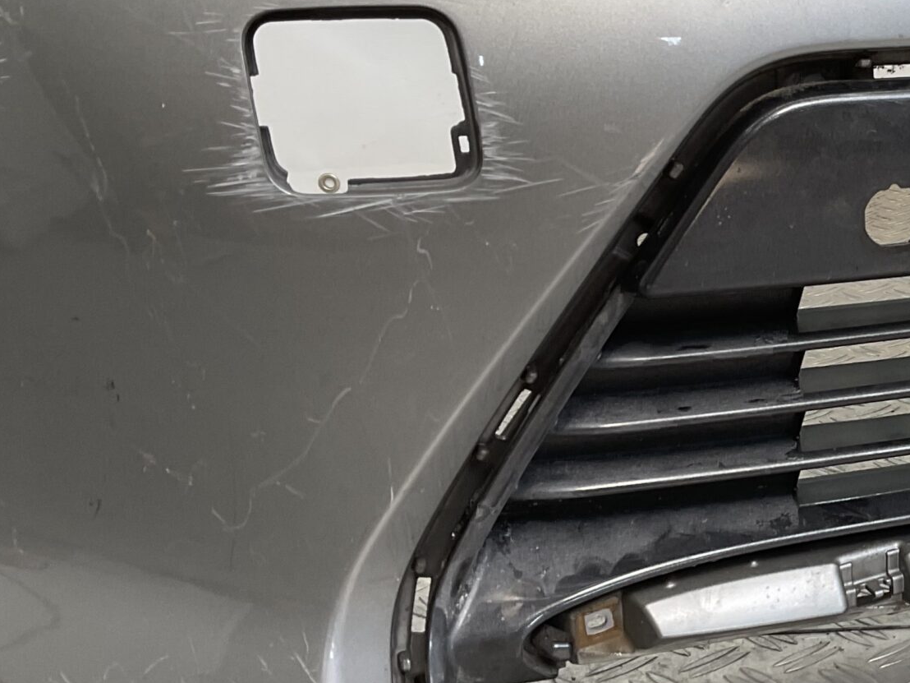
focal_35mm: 67
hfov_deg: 26.6
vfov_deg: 21.9
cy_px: 284
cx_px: 1009
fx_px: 1761
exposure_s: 1/121
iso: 16
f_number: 1.8
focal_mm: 3
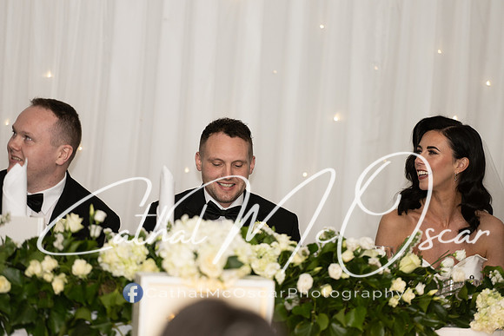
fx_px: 2806
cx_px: 252
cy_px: 168
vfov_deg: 6.9
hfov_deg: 10.3
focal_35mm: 200
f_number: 2.8
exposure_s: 1/160
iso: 400
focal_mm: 195
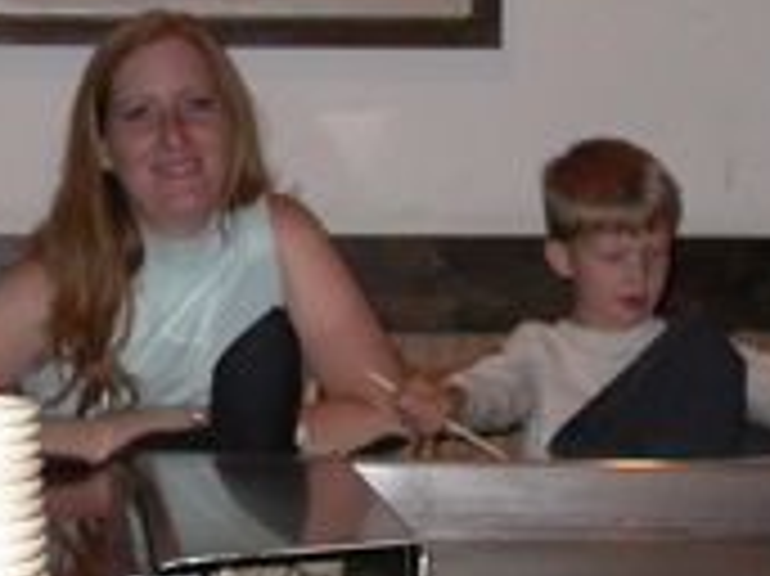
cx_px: 185
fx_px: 3156
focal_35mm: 142
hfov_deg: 13.9
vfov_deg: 10.4
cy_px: 194
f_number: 2.6
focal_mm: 7.85
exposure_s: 1/60
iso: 200
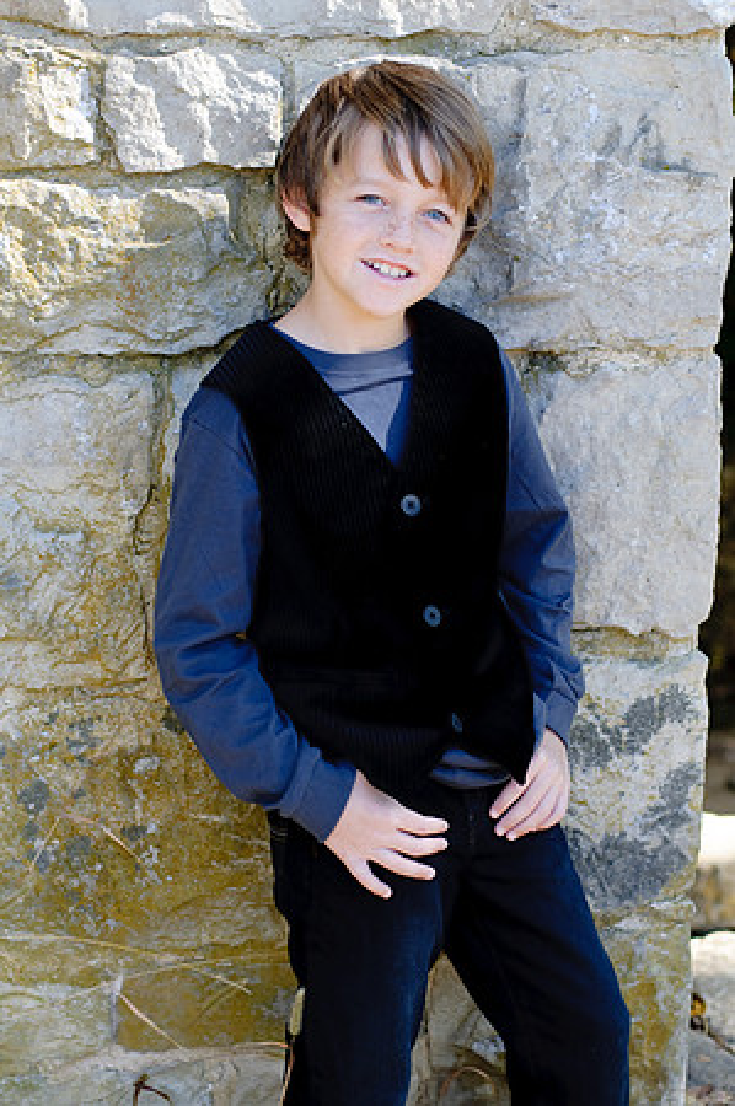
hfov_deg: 18.1
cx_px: 368
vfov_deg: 27.0
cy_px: 553
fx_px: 2302
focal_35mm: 75
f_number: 2.8
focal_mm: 50
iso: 200
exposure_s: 1/250
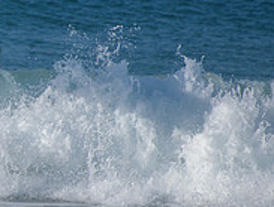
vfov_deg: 0.9
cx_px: -157
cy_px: 38
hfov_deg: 1.3
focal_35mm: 1573
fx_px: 12475
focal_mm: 500
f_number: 5.6
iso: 220
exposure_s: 1/2000
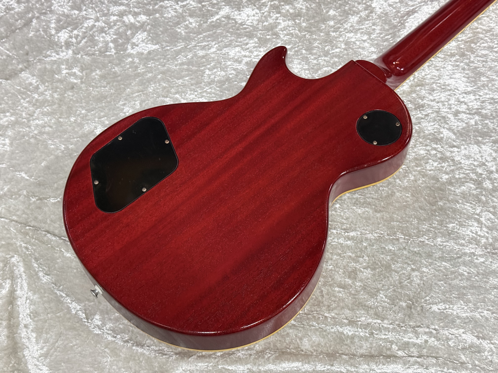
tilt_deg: -64.4
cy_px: 186
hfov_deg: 39.7
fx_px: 691
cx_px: 249
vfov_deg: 30.3
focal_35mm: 48
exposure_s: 1/40
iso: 500
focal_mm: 6.76
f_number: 1.78
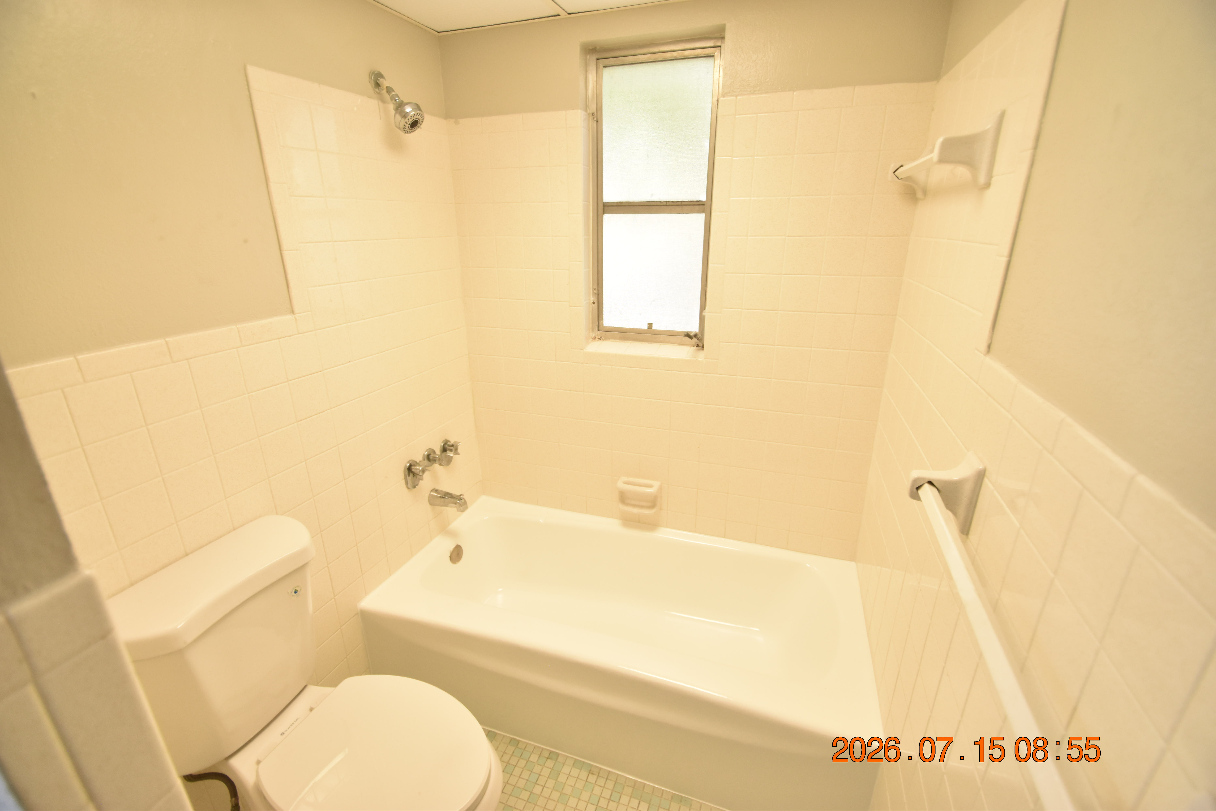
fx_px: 507
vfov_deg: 77.3
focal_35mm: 15
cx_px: 608
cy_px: 406
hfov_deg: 100.4
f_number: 3.5
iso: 800
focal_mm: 10
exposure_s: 1/180
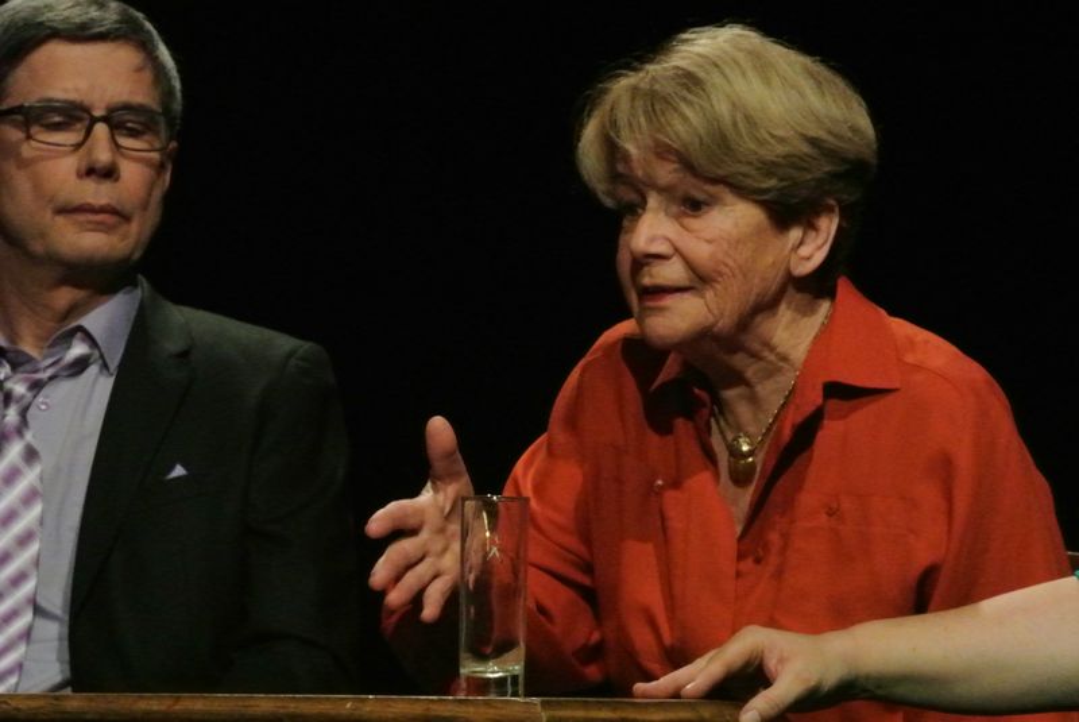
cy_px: 361
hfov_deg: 7.9
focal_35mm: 262
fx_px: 7860
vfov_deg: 5.3
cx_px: 540
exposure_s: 1/50
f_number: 11
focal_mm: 97.2
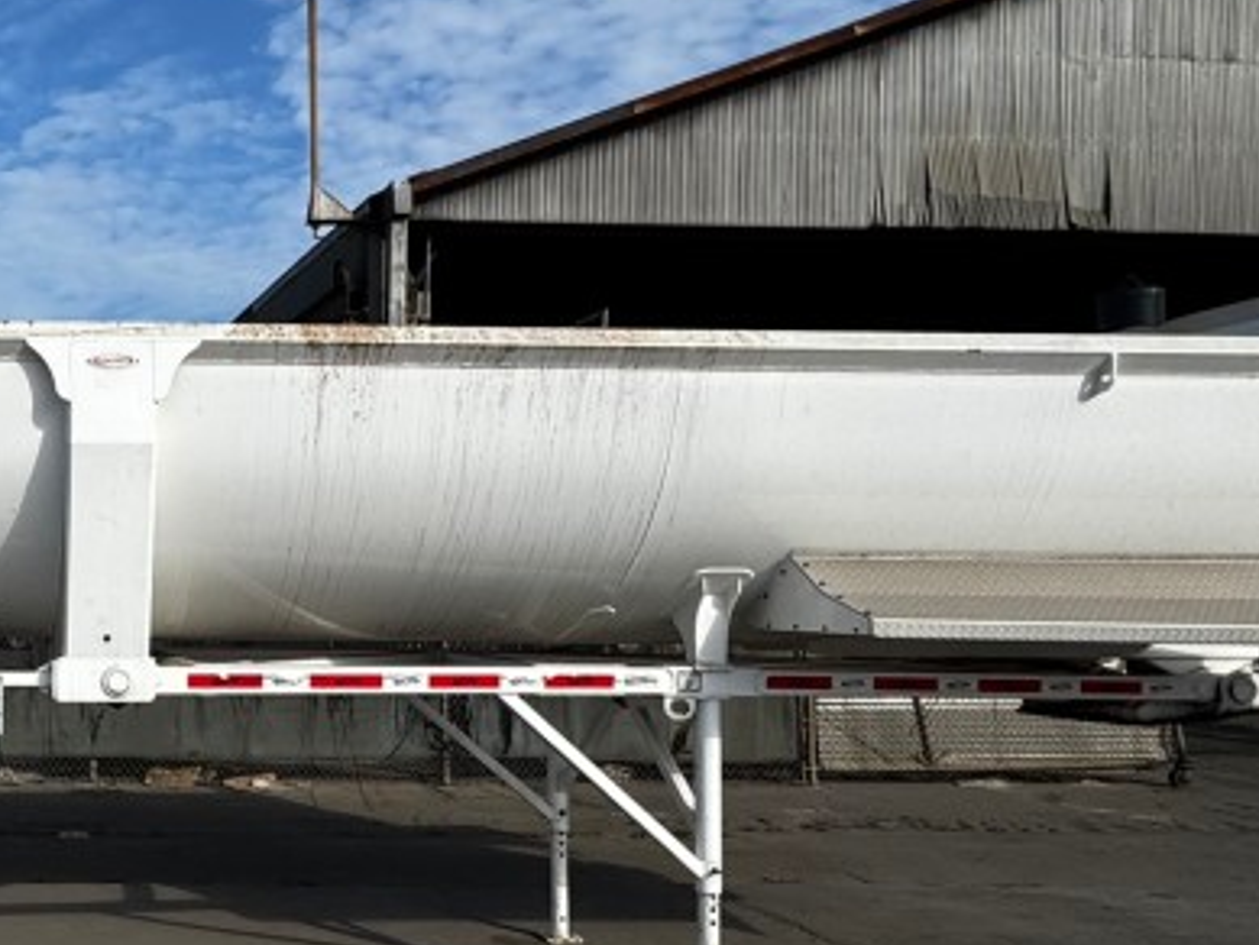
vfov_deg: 39.6
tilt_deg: +2.3
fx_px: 1310
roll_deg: +0.0
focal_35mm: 36
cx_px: 0
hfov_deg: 43.9
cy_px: 544
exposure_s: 1/2985
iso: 50
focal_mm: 2.22
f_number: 2.2
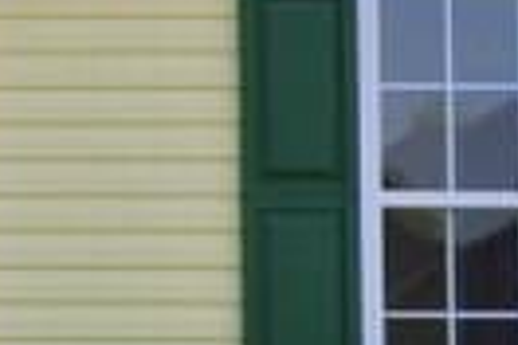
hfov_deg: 7.8
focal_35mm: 256
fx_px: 3683
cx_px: -412
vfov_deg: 5.3
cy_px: -90
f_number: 13
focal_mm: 22
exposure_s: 1/250
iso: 200
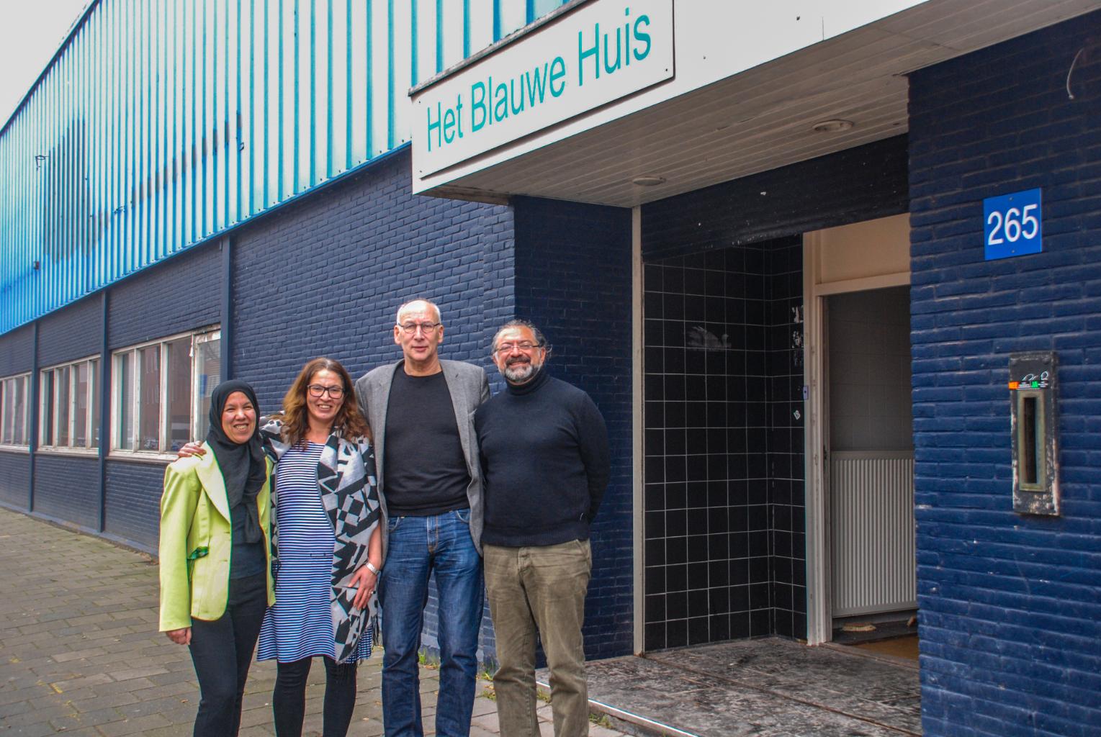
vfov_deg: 34.3
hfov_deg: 49.5
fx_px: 1194
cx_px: 550
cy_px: 368
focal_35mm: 39
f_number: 4.5
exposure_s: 1/80
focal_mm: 26
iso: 400
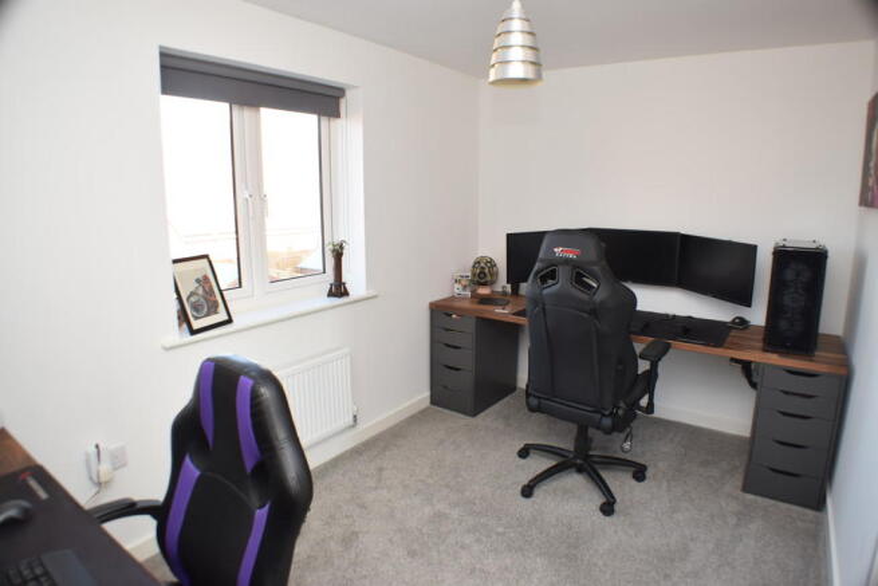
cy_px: 293
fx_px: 659
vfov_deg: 48.0
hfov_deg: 67.4
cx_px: 439
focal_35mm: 27
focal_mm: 18
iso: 400
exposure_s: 1/100
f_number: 5
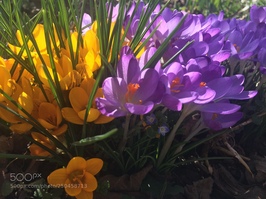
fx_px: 223
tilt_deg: -29.6
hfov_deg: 61.7
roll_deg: -8.0
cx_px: 133
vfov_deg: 48.2
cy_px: 100
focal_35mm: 29
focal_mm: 4.15
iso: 32
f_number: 2.2
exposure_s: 1/933
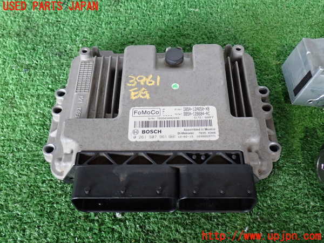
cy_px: 122
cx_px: 162
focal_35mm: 36
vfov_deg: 39.7
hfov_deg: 51.4
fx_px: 337
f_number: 2.5
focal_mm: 6.37
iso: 400
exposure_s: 1/40
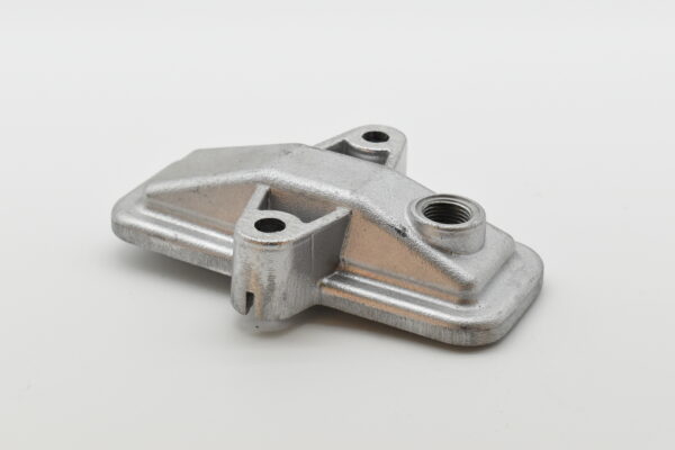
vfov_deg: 18.2
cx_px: 338
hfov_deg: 27.0
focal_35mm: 75
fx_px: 1406
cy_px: 225
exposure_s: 1/1250
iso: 1600
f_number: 8
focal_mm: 50
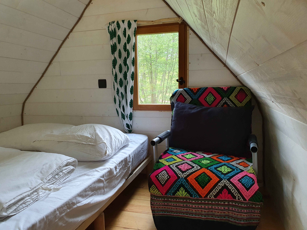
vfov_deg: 53.1
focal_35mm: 26
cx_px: 154
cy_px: 115
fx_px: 231
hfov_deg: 67.3
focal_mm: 4.32
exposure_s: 1/60
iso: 200
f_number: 2.4
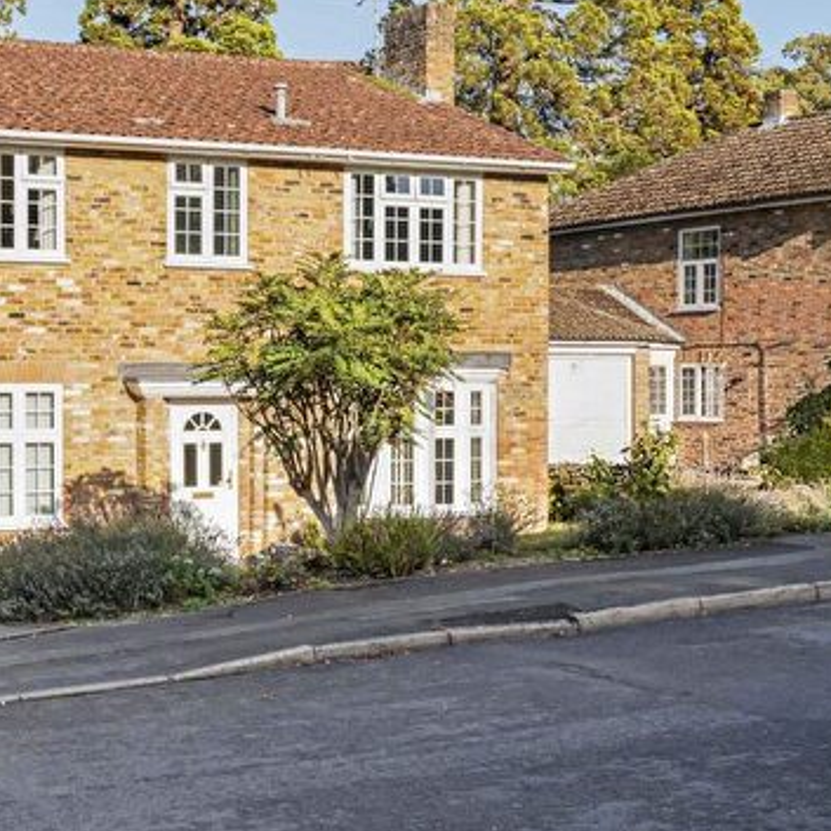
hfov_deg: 27.6
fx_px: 1602
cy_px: 347
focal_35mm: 59
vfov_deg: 29.0
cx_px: 28
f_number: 8
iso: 100
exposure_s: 1/125
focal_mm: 35
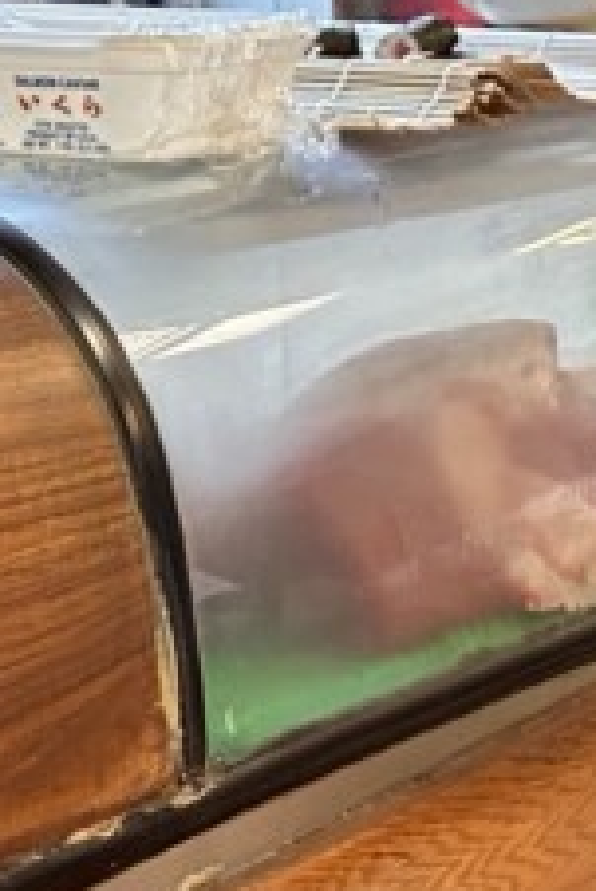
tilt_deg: -0.8
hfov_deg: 11.8
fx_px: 2802
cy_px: -122
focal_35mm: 113
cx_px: -174
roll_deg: +1.3
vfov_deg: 17.4
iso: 640
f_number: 1.78
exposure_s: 1/60
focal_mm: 6.86
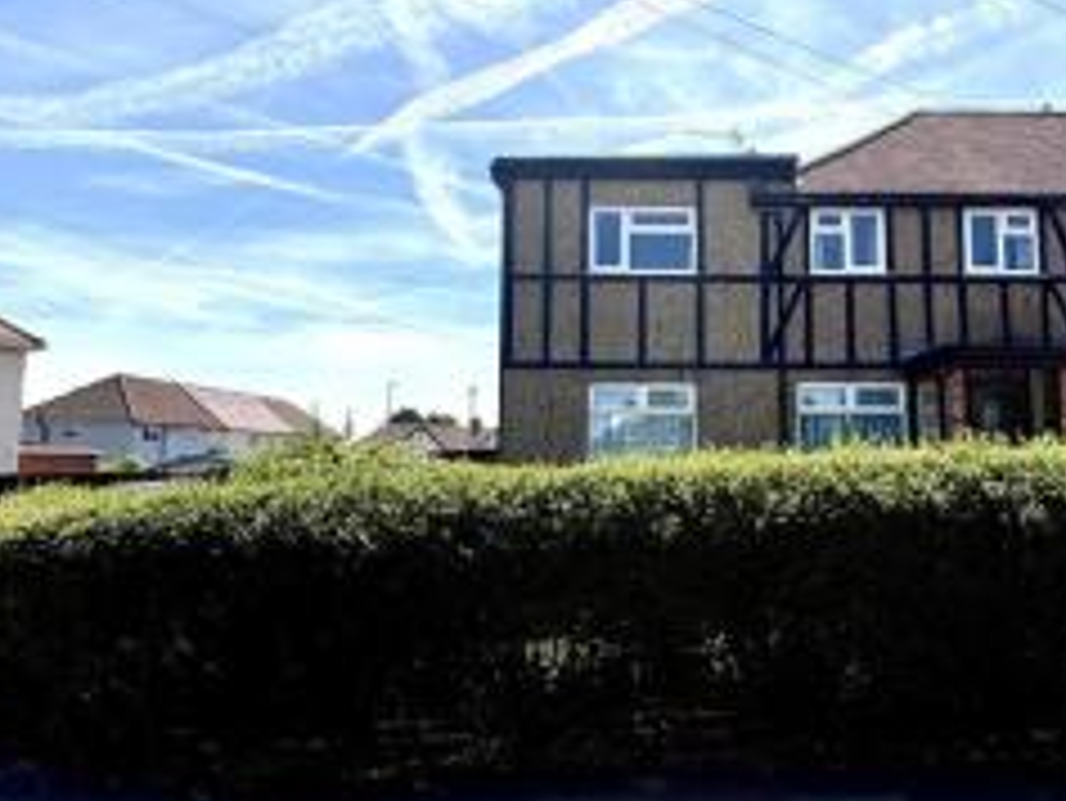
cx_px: 681
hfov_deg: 68.0
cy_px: 398
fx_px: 770
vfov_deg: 54.9
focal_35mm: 25
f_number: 2.2
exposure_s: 1/1001
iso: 20
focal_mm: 2.22
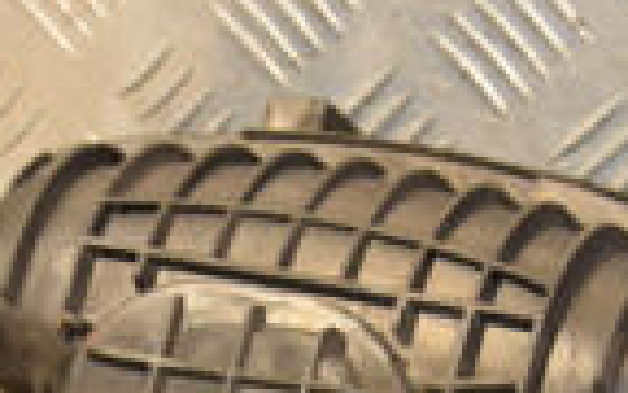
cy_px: 681
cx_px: 318
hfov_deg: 9.4
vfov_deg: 5.8
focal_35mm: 223
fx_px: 3819
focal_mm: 35
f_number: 5
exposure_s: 1/160
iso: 800
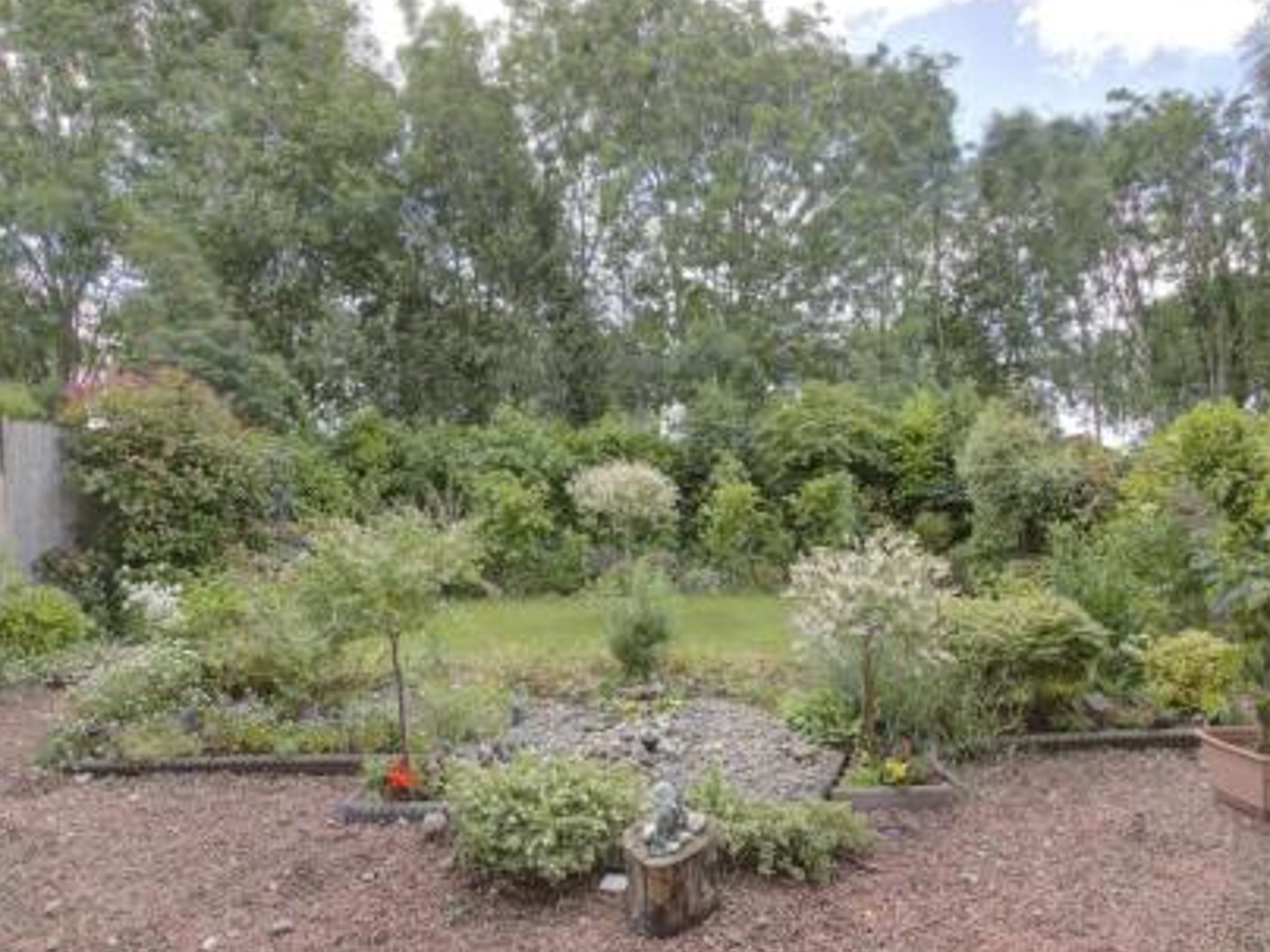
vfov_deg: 74.7
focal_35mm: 17
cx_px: 644
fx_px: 624
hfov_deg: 91.0
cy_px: 479
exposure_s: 1/160
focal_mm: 10
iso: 400
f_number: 8
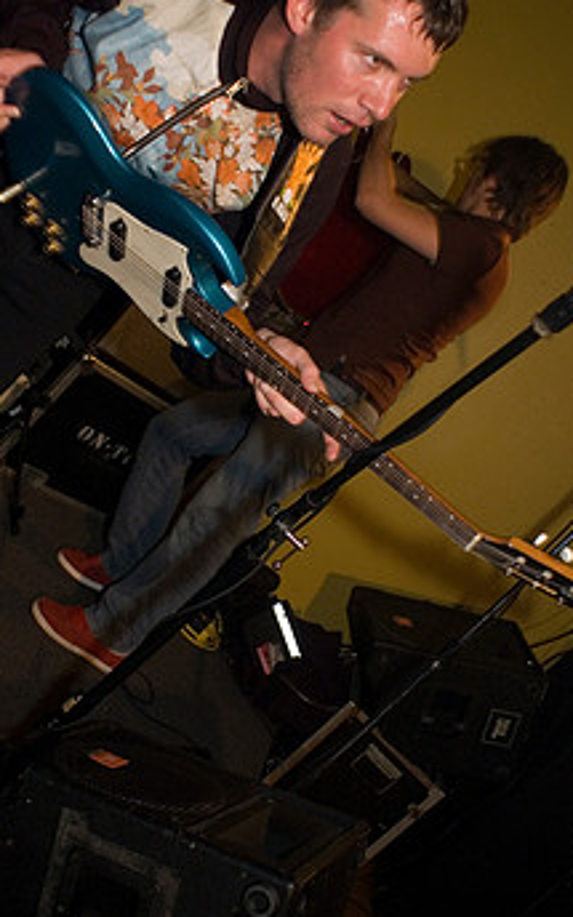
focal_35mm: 40
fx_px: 999
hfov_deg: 32.0
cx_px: 286
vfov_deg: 49.3
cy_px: 443
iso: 800
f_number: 3.2
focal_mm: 20
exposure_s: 1/40
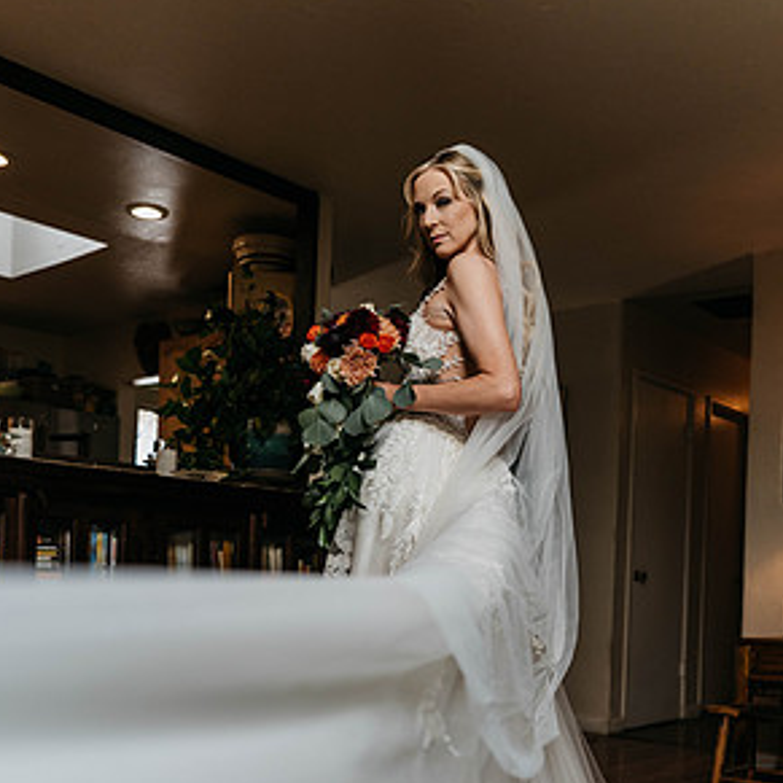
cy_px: 565
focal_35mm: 42
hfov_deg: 40.0
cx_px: 390
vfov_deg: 39.2
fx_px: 1075
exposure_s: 1/1000
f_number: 2.8
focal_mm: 32
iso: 1000
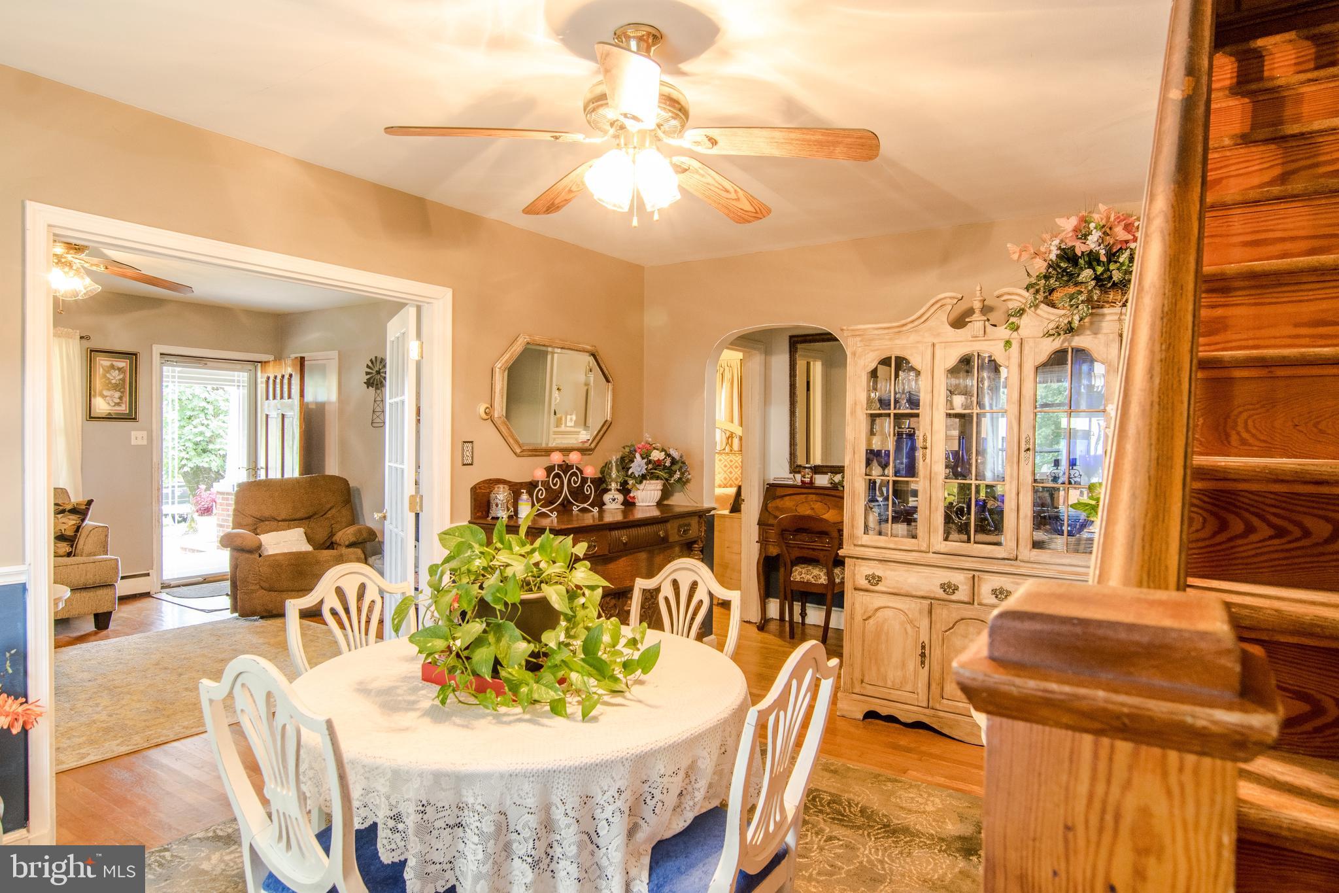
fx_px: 781
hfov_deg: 81.2
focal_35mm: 21
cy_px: 446
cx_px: 670
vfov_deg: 59.5
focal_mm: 14
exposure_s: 1/4
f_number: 8
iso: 500
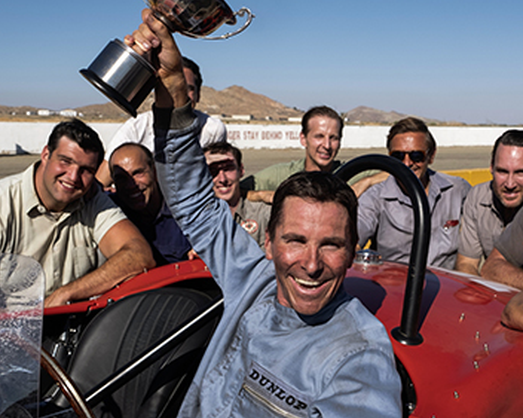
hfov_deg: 38.6
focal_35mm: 48
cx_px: 325
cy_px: 274
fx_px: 742
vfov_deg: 31.2
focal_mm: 20.6
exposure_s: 1/1000
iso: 400
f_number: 8
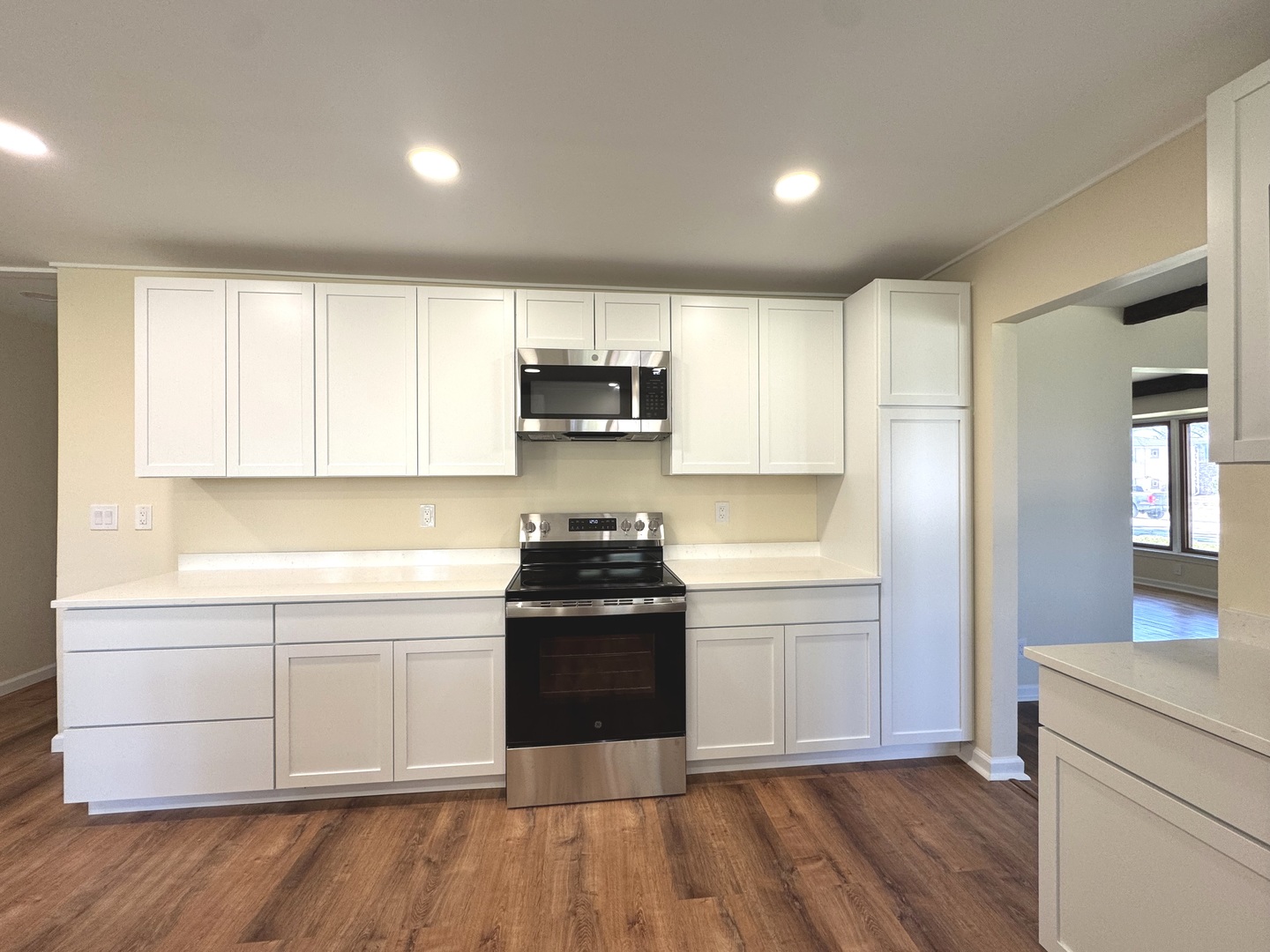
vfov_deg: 85.7
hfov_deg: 102.1
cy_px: 476
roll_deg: +0.1
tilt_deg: -0.4
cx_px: 635
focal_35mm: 14
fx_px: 514
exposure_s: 1/99
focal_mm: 2.22
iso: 125
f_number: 2.2
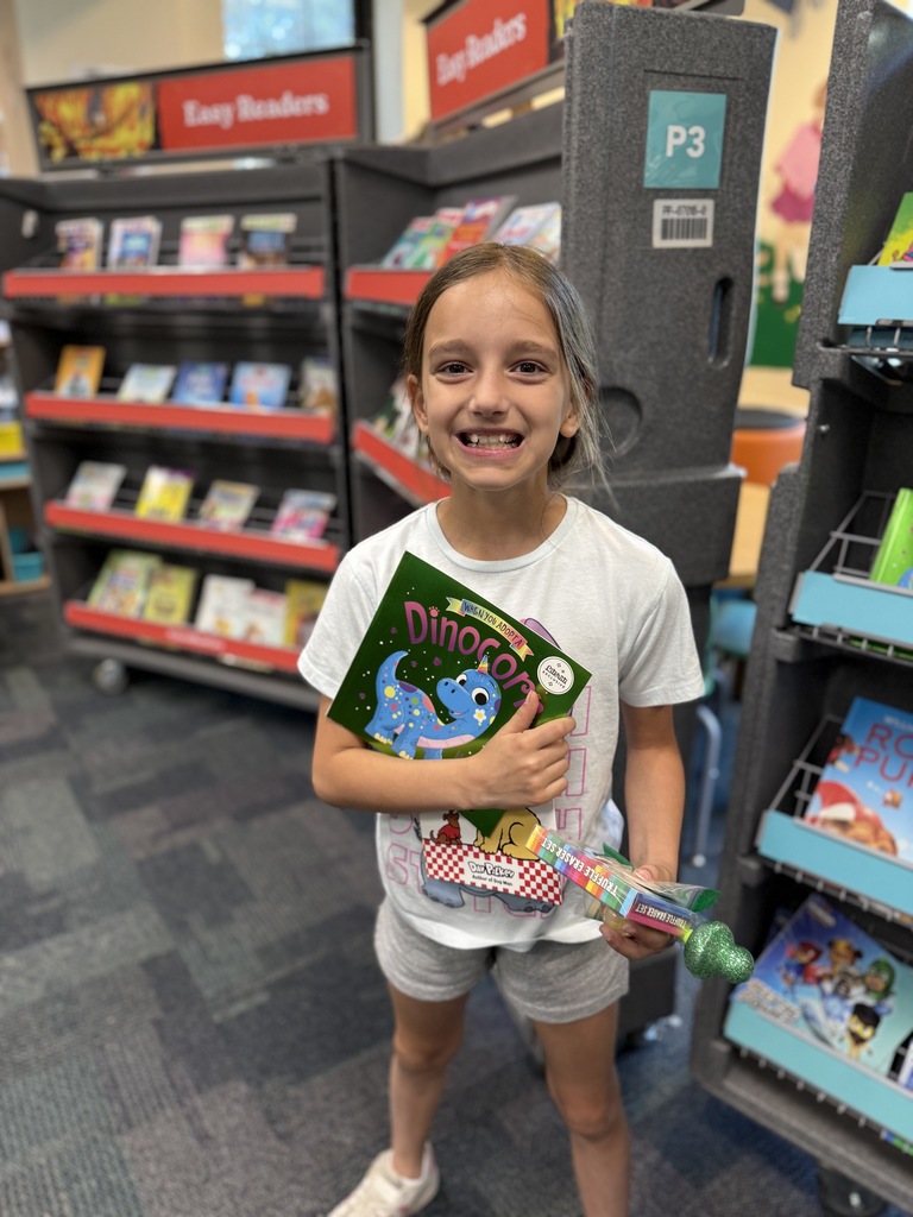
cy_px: 608
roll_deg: -0.1
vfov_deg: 71.6
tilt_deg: -20.1
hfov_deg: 56.8
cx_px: 456
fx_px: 844
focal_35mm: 24
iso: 160
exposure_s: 1/60
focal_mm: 6.76
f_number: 1.78
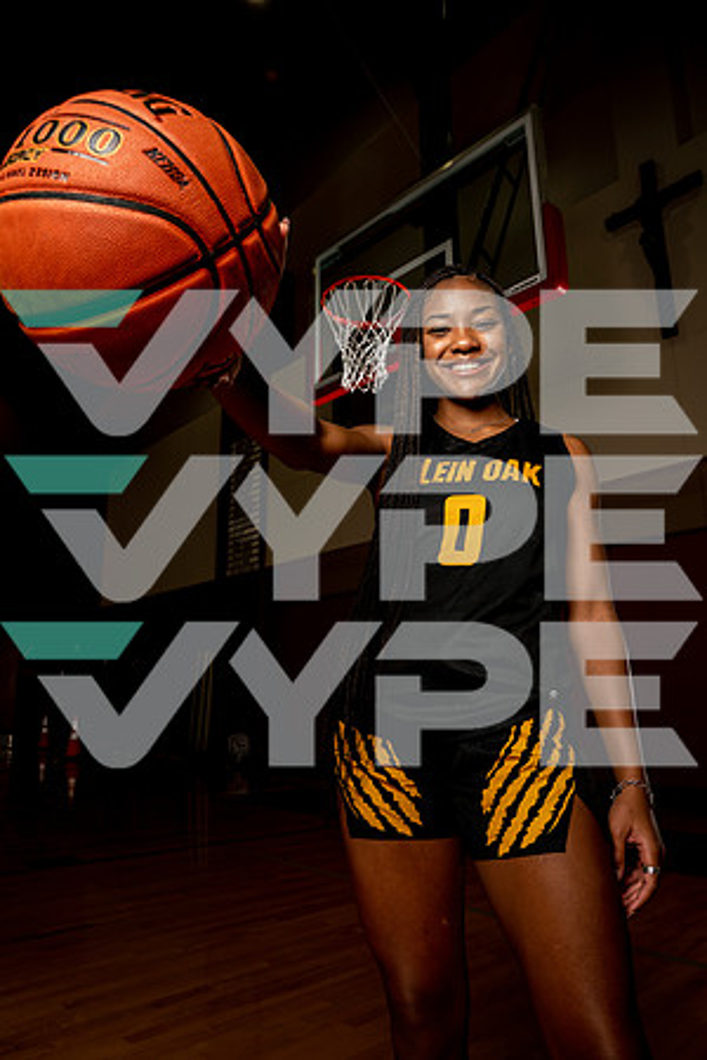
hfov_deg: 53.1
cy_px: 530
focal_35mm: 24
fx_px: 707
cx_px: 354
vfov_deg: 73.7
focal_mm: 24
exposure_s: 1/250
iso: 100
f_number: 7.1
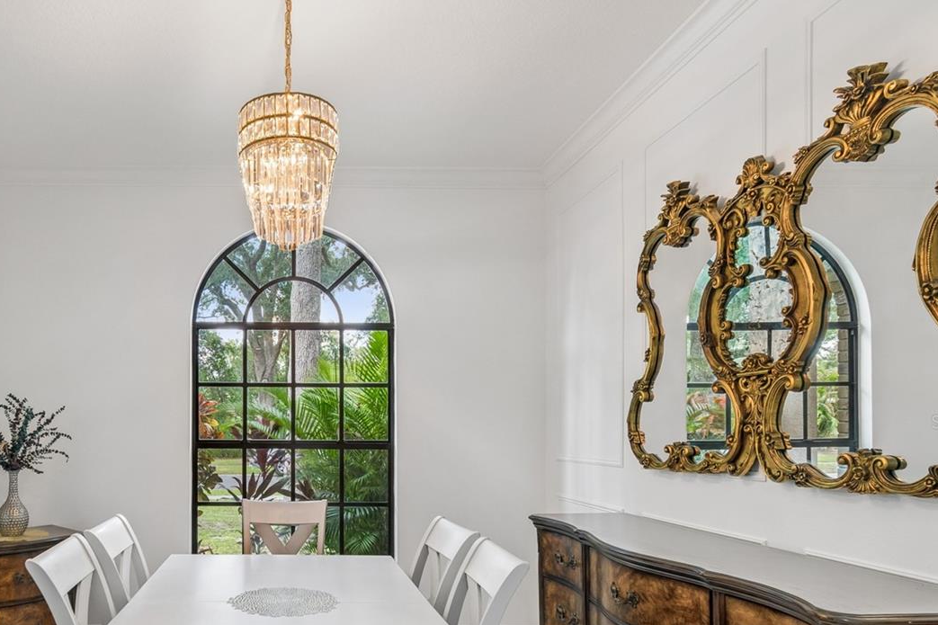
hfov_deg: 73.1
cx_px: 292
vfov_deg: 53.9
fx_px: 599
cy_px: 422
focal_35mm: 23
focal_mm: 10
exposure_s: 1/5
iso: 100
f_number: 7.1
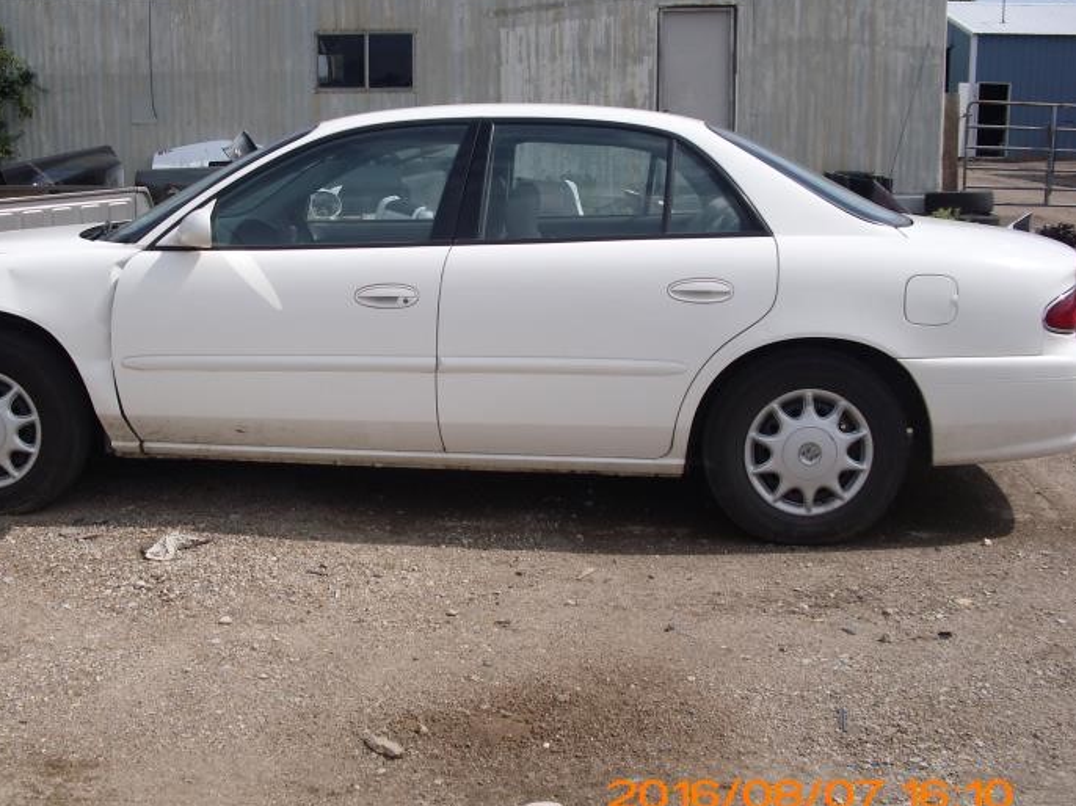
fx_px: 1305
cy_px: 376
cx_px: 471
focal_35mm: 42
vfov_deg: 34.3
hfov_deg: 44.7
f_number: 7.8
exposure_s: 1/250
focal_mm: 6.3
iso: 80
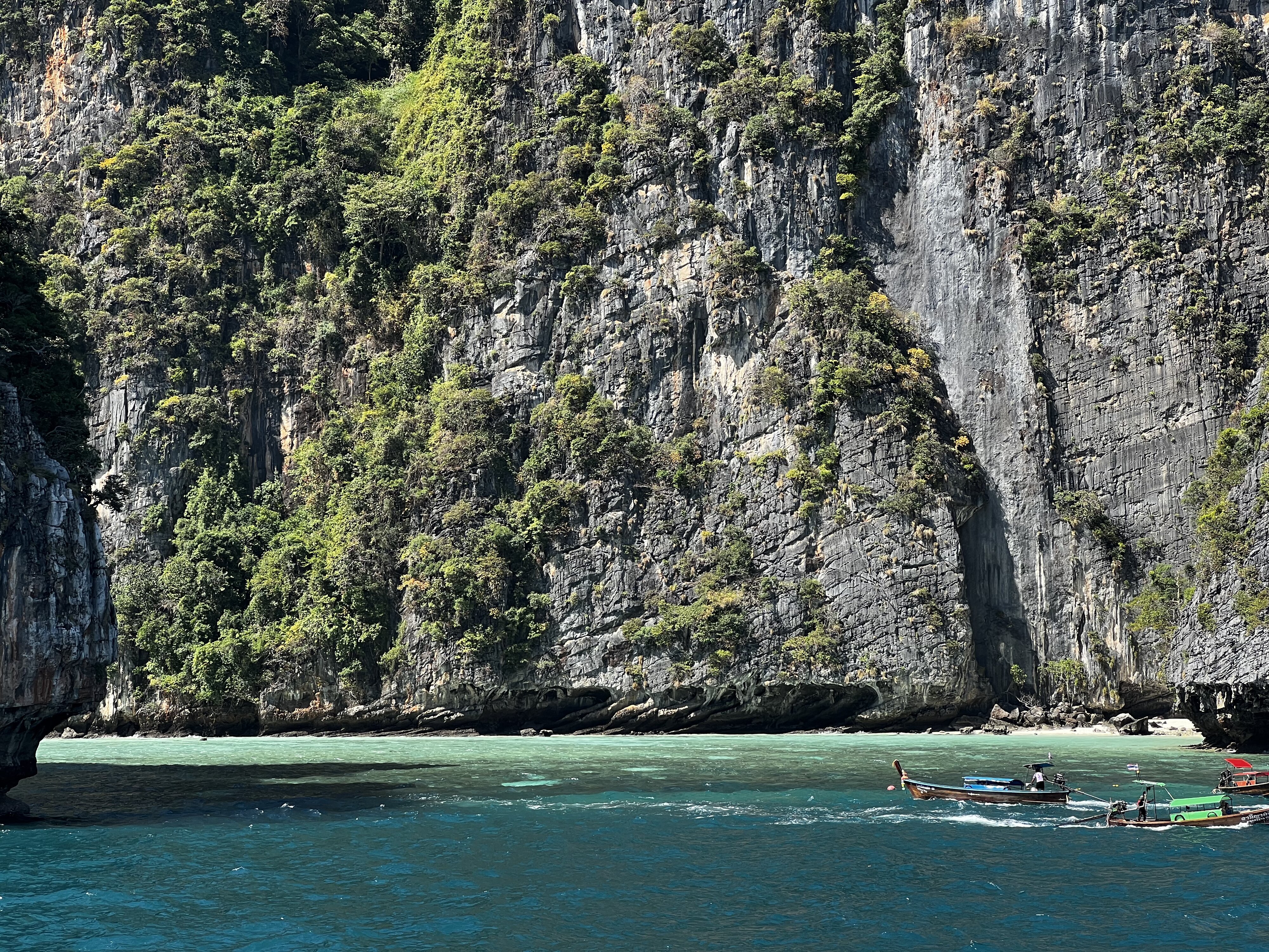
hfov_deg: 25.3
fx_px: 2823
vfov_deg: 19.1
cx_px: 634
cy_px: 476
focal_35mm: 77
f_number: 2.8
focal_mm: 9
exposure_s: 1/232
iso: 32
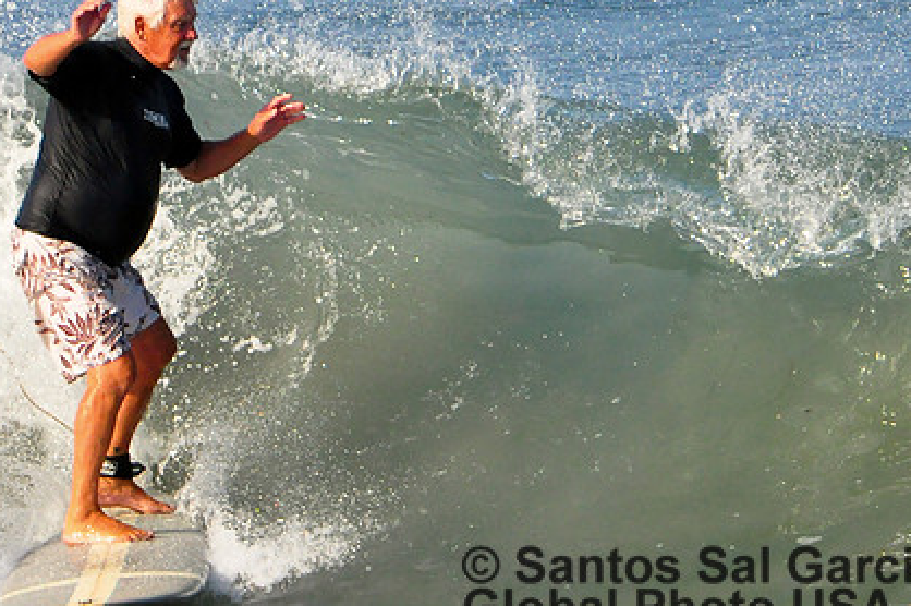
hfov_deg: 1.8
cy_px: 266
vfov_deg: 1.2
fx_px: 28977
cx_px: 429
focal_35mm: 1146
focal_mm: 550
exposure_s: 1/2500
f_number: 8
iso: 1250
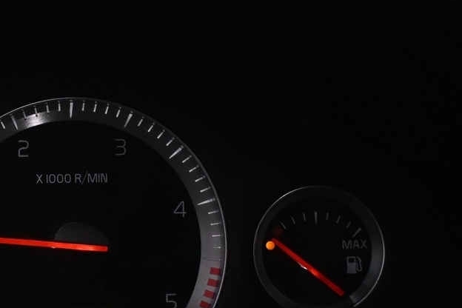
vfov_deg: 11.2
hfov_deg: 16.1
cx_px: -76
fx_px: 1574
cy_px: 199
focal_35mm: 123
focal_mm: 31.5
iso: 3200
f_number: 5
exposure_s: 1/125
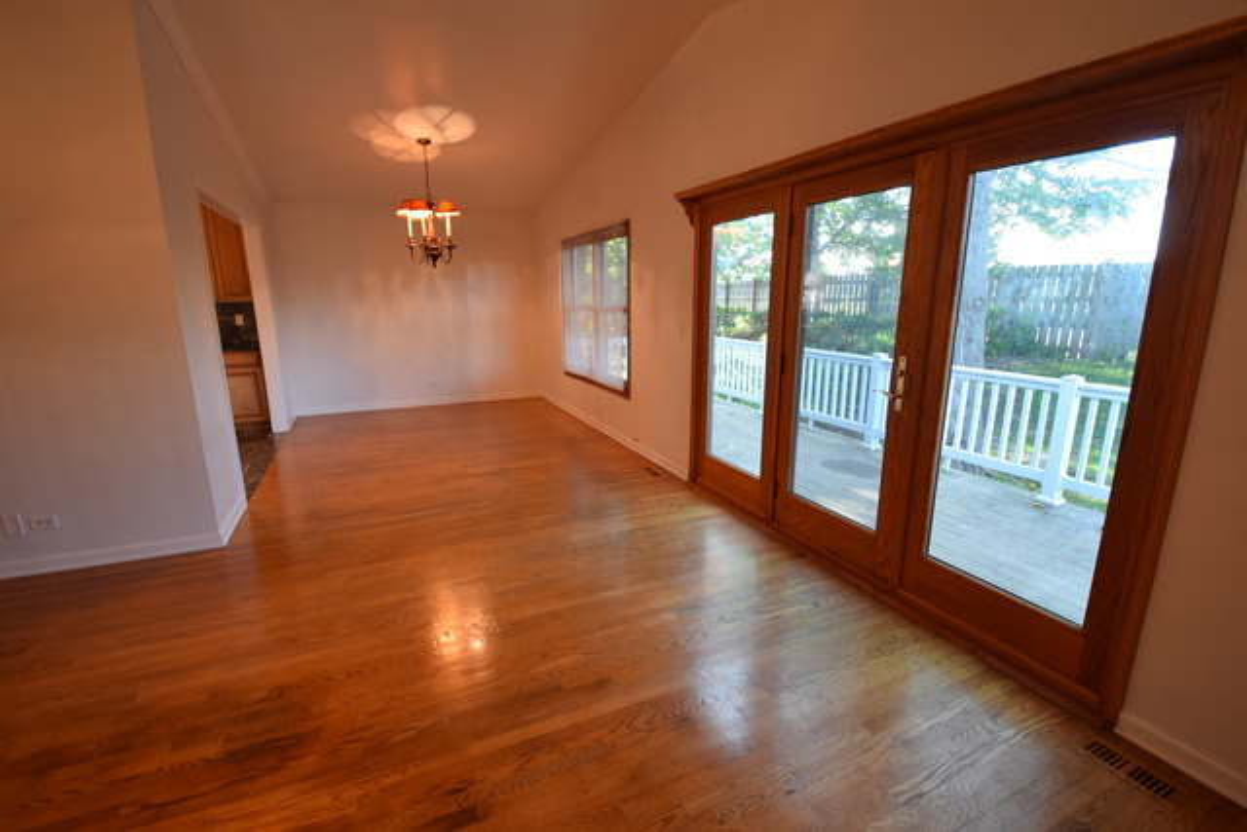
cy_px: 416
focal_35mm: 15
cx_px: 624
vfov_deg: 77.4
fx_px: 520
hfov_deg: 100.4
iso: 560
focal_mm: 10
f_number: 4
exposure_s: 1/60
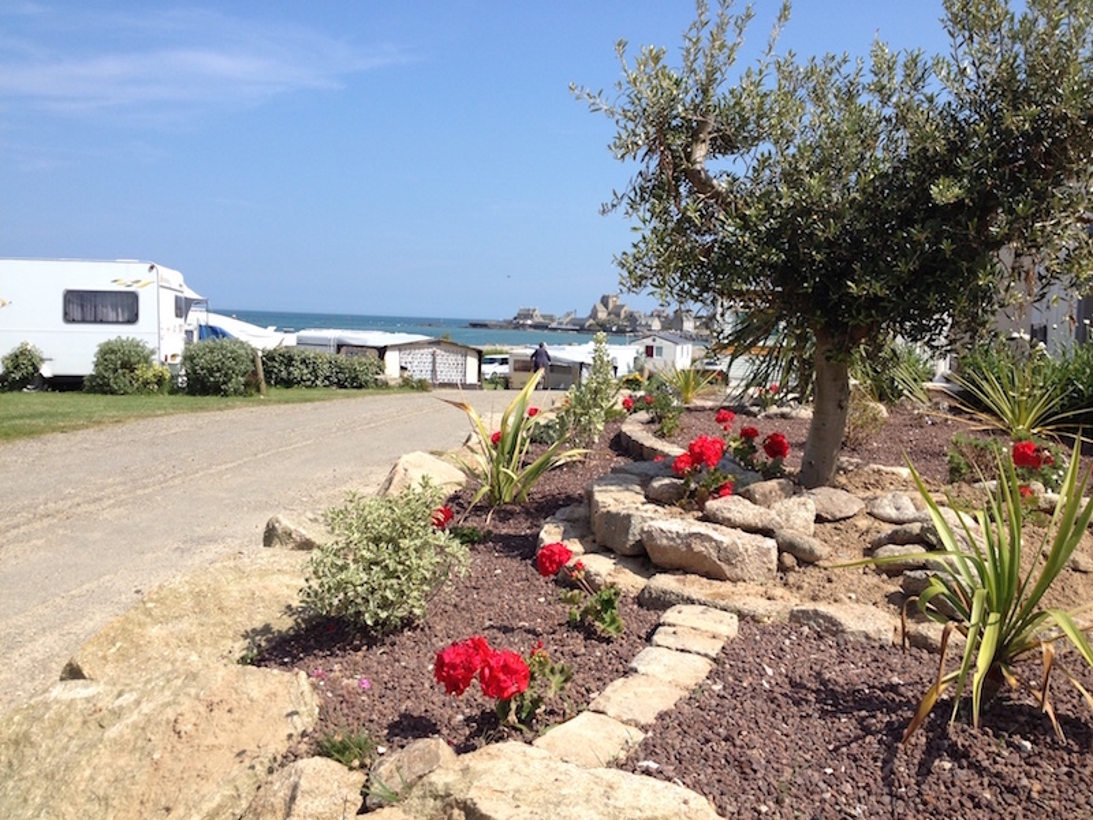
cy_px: 410
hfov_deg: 52.6
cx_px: 546
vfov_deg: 40.7
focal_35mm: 35
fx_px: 1105
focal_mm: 4.28
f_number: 2.4
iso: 50
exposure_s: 1/1534
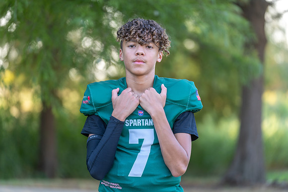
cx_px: 144
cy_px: 96
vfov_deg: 10.6
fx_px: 1040
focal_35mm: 130
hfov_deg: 15.8
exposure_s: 1/320
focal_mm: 130
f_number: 2.8
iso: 250
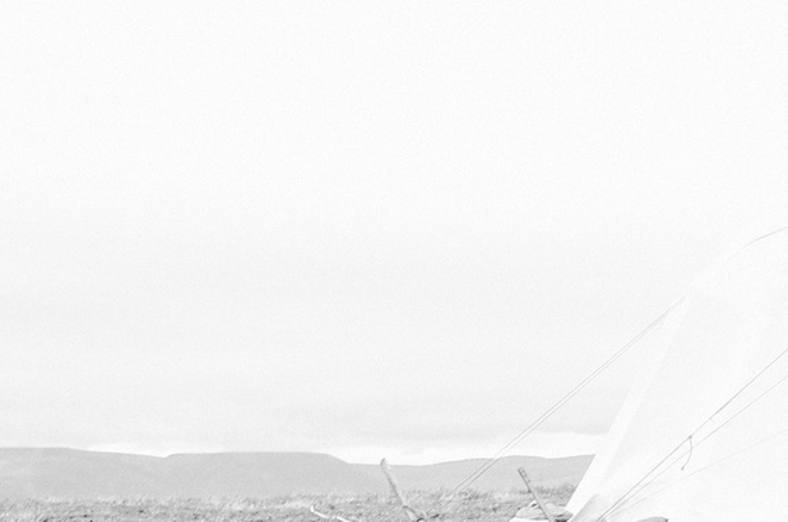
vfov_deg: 10.2
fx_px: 2775
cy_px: 913
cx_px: 1168
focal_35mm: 127
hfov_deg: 15.0
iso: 200
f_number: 2.8
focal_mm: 18.3
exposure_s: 1/640
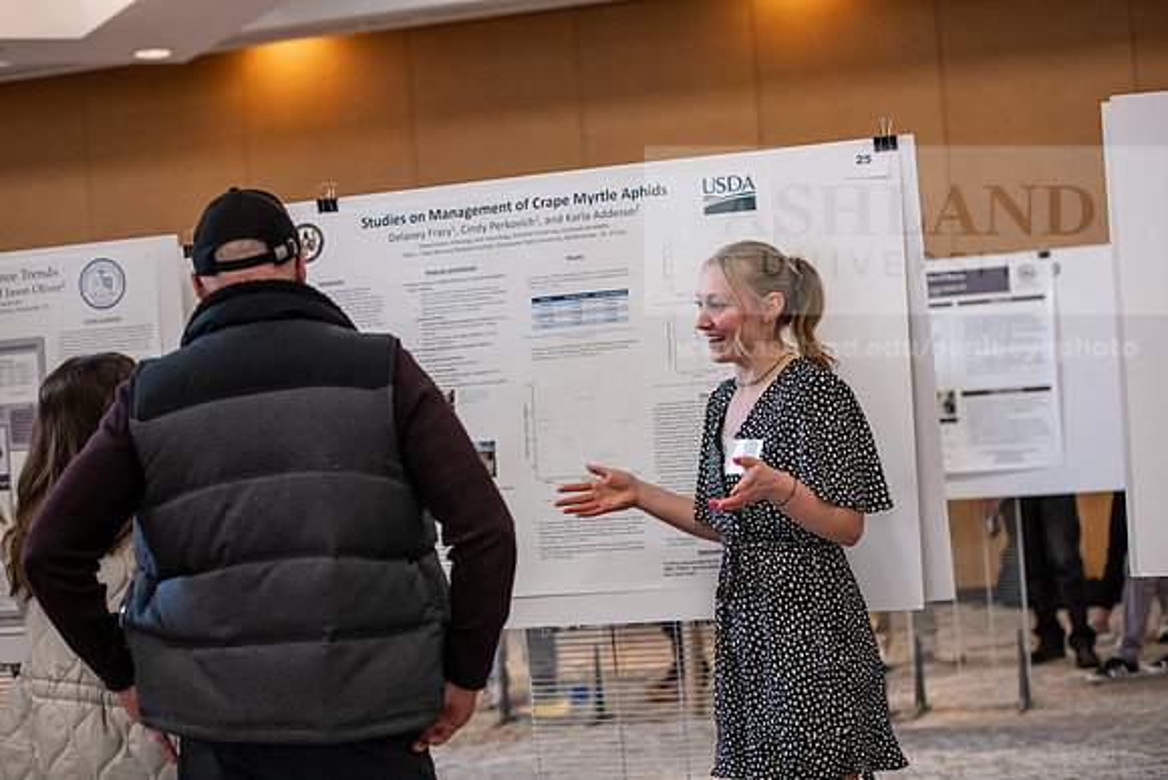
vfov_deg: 19.5
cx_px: 584
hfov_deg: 28.8
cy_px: 390
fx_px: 2272
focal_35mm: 70
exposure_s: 1/200
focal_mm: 70
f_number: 3.2
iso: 1250
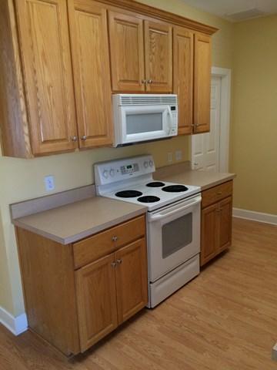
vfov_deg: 61.7
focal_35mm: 29
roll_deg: +2.6
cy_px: 185
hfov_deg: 48.2
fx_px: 309
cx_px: 138
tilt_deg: -15.1
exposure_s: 1/30
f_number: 2.2
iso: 160
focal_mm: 4.15
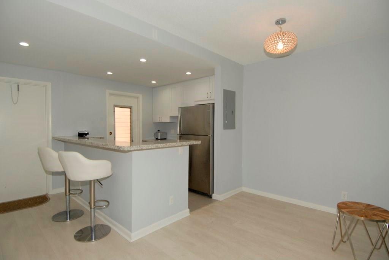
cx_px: 194
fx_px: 195
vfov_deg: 67.6
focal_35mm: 18
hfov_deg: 89.9
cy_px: 130
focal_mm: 12
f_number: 5
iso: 200
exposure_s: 1/60
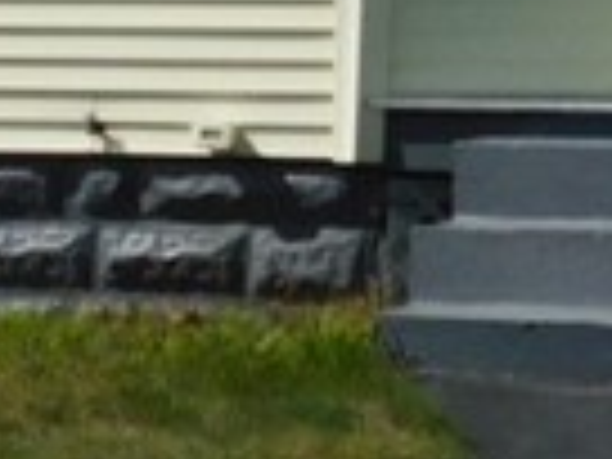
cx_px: 729
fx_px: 4791
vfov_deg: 5.3
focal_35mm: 271
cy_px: -666
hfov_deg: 7.3
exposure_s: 1/640
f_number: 7
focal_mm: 6.3
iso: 125
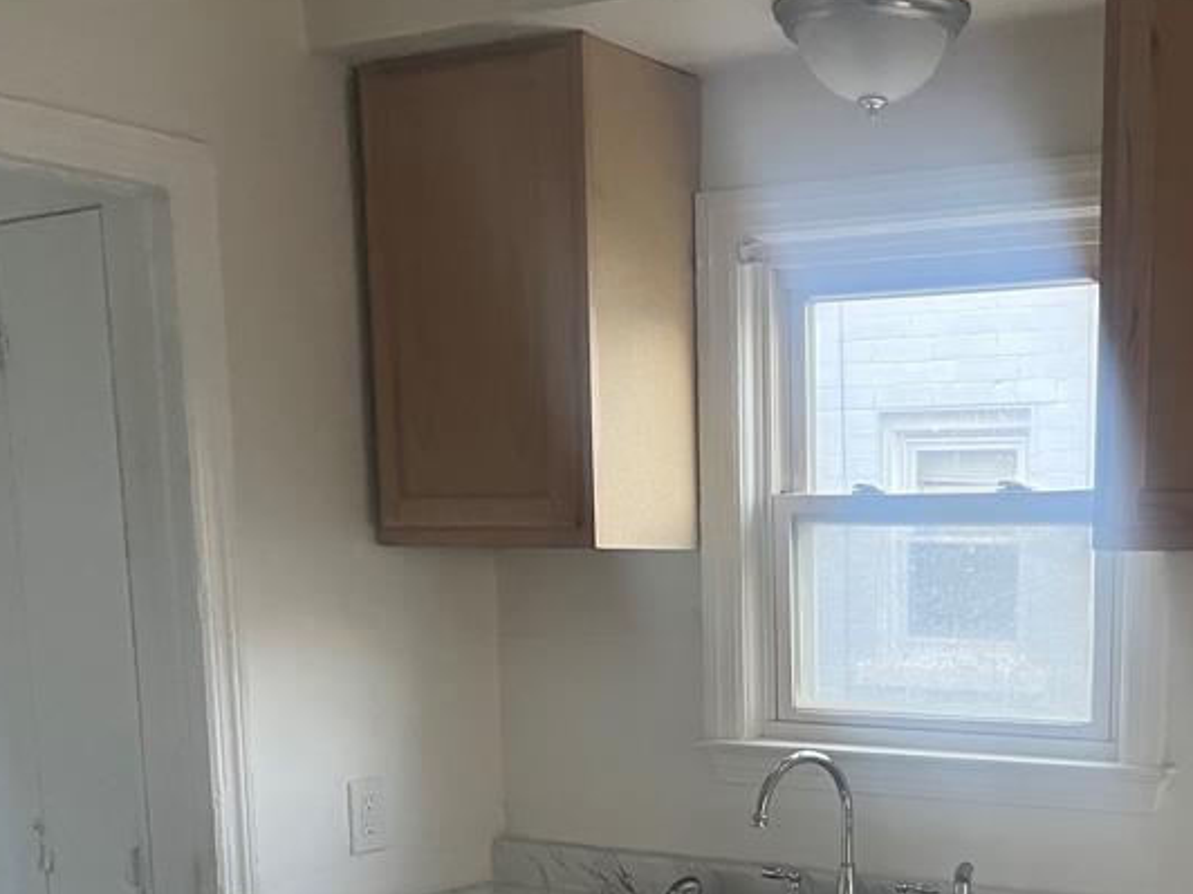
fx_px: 1723
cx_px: 906
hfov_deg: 37.2
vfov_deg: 27.8
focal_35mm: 50
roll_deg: -0.3
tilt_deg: -10.2
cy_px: 845
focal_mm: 5.1
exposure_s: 1/60
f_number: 1.6
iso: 400
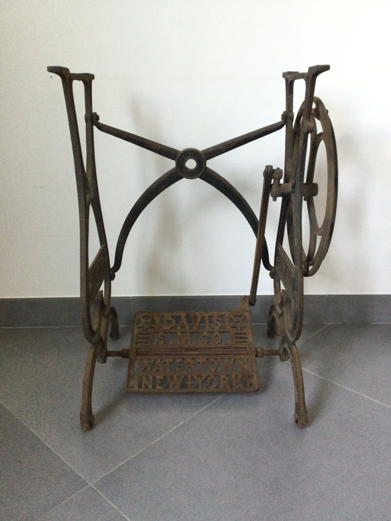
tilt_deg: -17.9
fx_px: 467
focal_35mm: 31
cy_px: 260
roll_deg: -0.5
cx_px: 196
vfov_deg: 58.4
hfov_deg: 45.4
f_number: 2.4
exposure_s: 1/33
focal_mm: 3.3
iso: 200
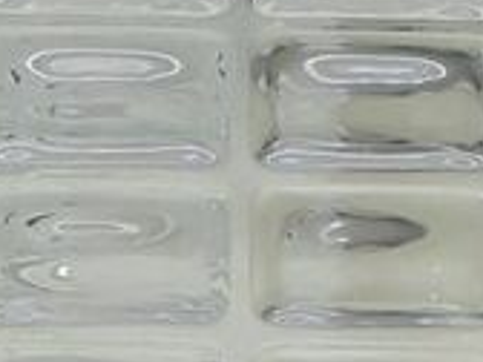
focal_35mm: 204
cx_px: 267
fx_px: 2846
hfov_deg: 9.7
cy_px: 283
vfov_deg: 7.3
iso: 100
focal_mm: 6.9
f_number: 4.2
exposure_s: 1/40
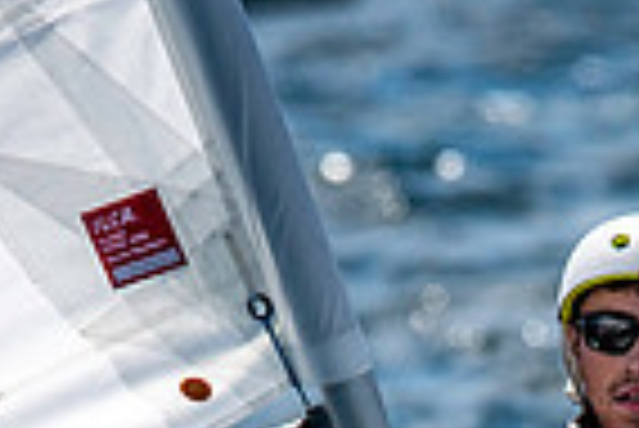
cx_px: 495
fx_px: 32640
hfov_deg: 1.1
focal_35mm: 1837
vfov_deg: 0.8
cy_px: 795
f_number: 5.6
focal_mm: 300
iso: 400
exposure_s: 1/4000
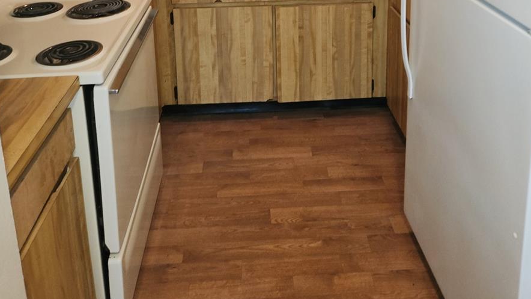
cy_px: -53
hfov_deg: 58.0
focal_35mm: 34
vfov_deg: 30.0
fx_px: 479
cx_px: 266
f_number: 1.8
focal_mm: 5.4
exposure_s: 1/24
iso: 100
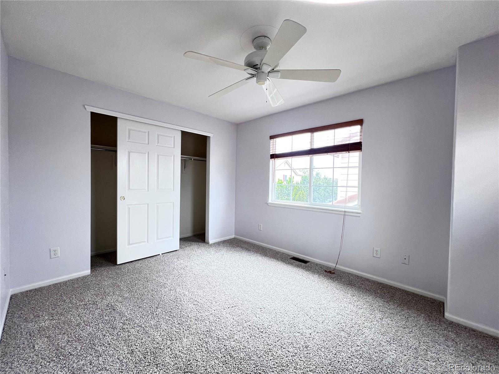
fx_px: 187
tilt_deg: -1.2
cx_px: 250
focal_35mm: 13
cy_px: 187
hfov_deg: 106.2
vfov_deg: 89.9
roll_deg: -1.5
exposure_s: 1/98
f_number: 1.8
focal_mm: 1.57
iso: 160
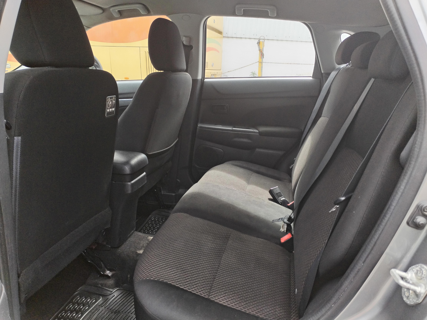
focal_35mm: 29
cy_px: 160
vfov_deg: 48.2
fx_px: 358
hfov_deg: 61.7
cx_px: 214
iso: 100
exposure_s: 1/148
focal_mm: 4.75
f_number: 1.8
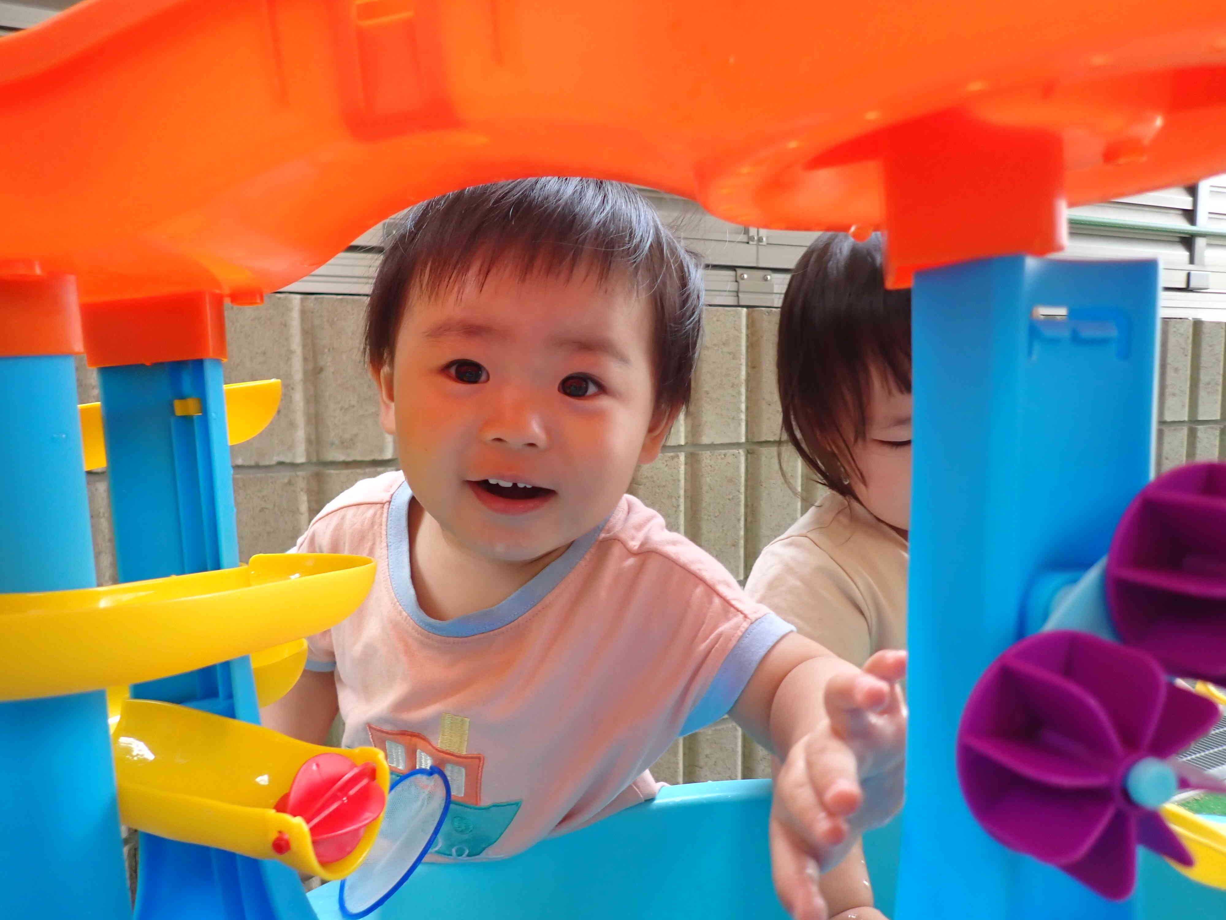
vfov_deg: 54.9
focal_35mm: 25
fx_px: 885
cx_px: 613
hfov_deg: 69.4
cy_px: 460
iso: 200
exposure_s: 1/125
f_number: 2
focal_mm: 4.5
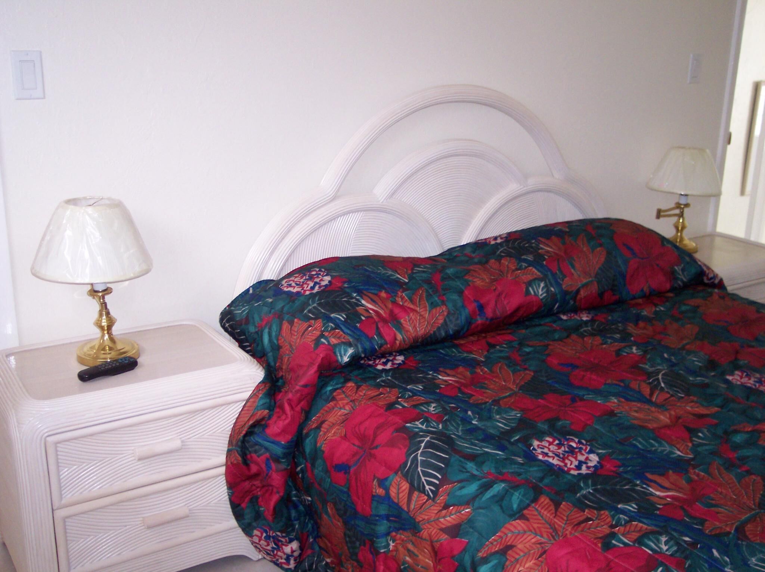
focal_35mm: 38
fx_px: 839
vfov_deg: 37.7
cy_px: 286
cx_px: 382
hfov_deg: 49.0
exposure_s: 1/30
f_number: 2.8
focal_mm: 8
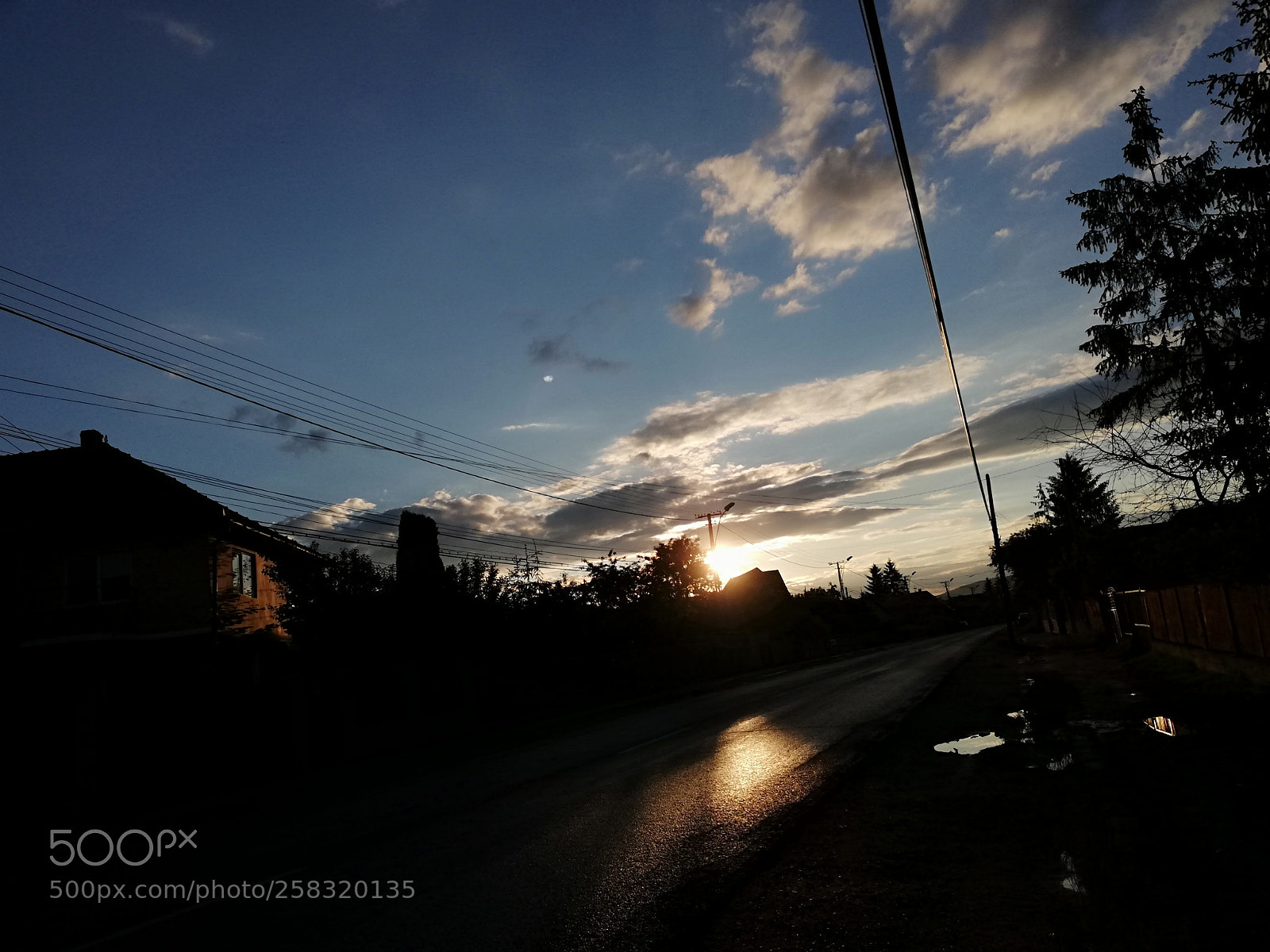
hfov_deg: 67.3
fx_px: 954
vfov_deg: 53.1
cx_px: 635
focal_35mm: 26
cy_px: 476
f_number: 2.2
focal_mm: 3.81
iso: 50
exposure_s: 1/2513
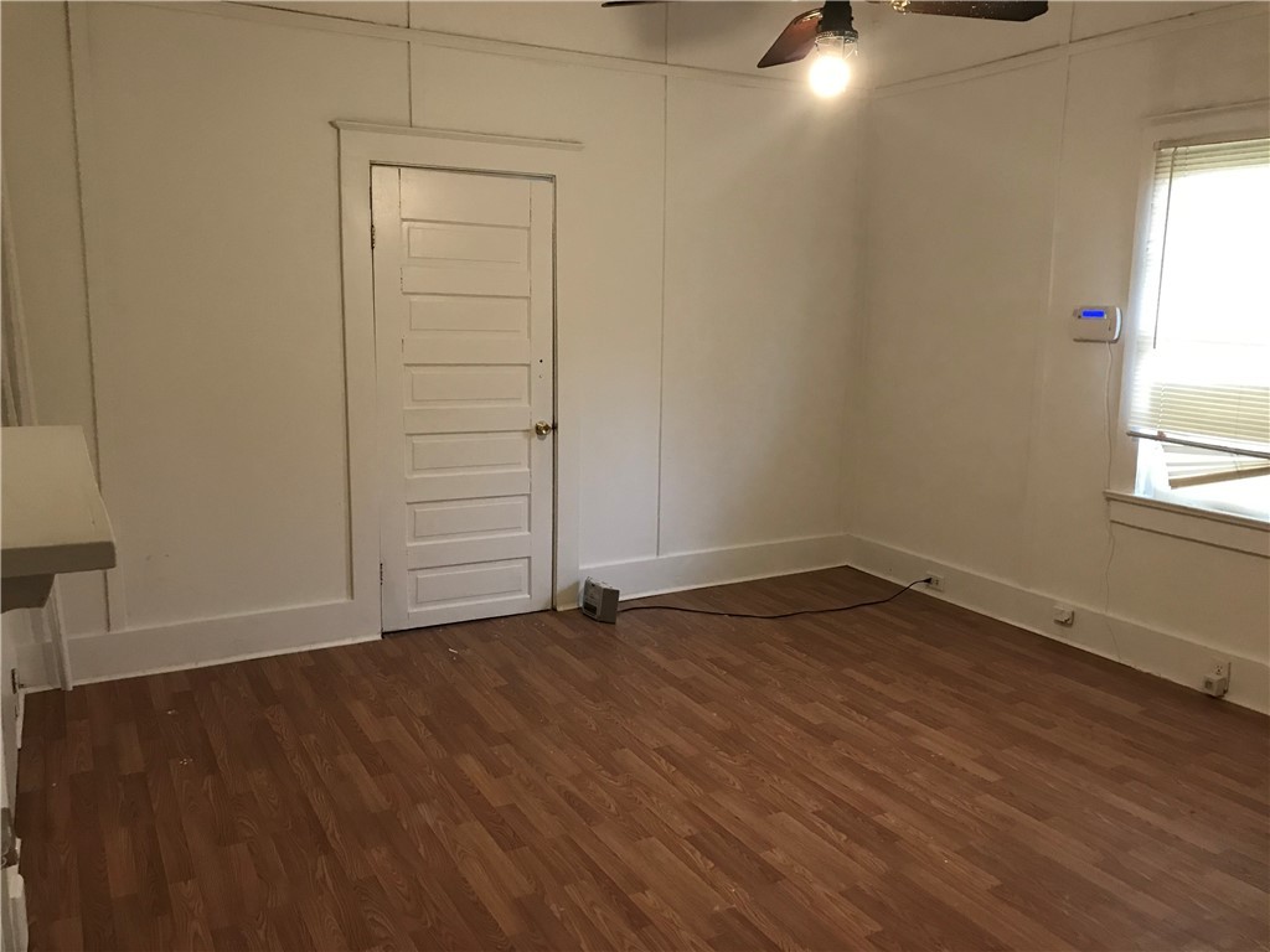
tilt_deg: -8.7
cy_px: 476
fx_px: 1027
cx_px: 635
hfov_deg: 63.4
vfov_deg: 49.7
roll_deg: -1.8
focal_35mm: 28
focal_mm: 3.99
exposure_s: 1/15
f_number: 1.8
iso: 80
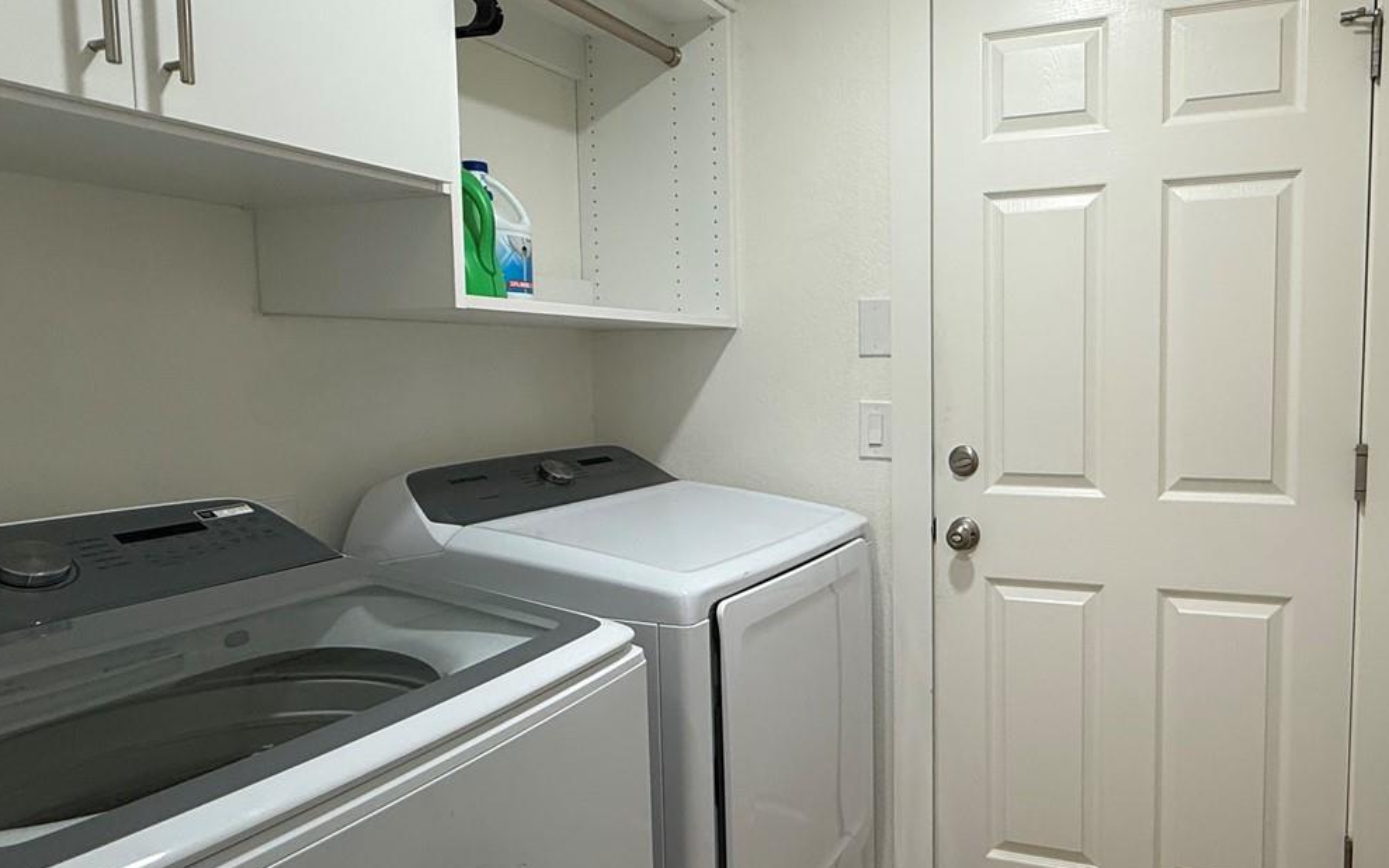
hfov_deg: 72.6
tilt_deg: -4.1
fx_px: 908
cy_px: 437
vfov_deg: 51.1
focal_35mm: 24
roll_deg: +0.5
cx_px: 926
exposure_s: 1/120
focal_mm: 2.22
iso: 200
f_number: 2.2
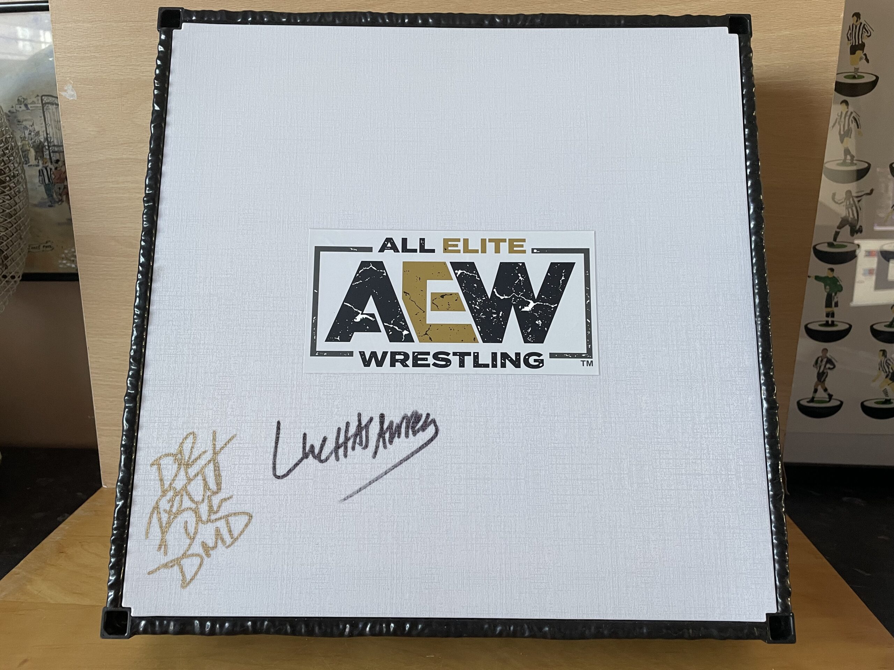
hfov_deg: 67.3
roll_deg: -0.5
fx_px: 671
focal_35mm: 26
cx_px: 447
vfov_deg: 53.1
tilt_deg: -15.0
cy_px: 335
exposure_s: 1/60
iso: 160
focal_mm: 4.2
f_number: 1.6
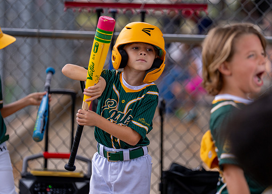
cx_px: 129
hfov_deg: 9.5
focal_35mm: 213
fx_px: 1643
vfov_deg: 6.8
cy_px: 92
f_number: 2.8
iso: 320
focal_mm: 188
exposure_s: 1/1000
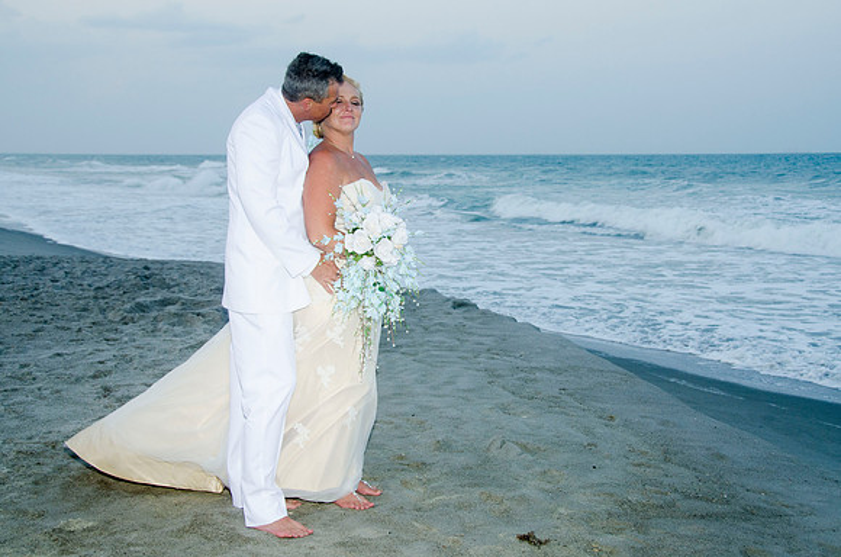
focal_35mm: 43
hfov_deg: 45.4
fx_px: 1006
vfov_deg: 30.9
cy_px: 278
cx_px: 420
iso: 200
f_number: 5.6
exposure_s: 1/80
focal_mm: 28
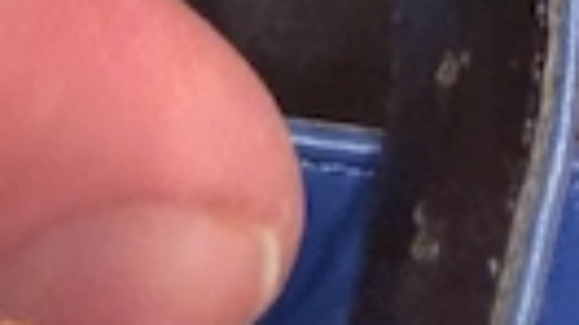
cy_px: -360
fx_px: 1212
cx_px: 500
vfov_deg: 12.9
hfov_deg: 26.1
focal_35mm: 79
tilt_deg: -57.1
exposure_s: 1/50
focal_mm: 2.22
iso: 500
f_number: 2.2
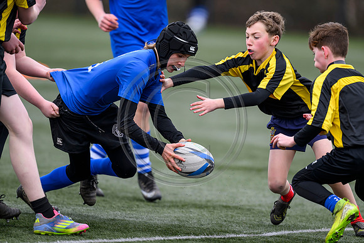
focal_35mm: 400
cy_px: 122
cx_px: 182
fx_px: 4045
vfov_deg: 3.4
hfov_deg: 5.2
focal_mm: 400
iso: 500
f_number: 3.5
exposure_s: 1/1600
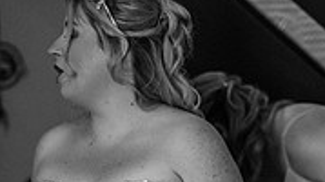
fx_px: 1136
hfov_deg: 16.2
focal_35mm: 132
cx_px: 241
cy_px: 251
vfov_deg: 9.0
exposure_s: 1/250
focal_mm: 50
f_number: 1.4
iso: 400
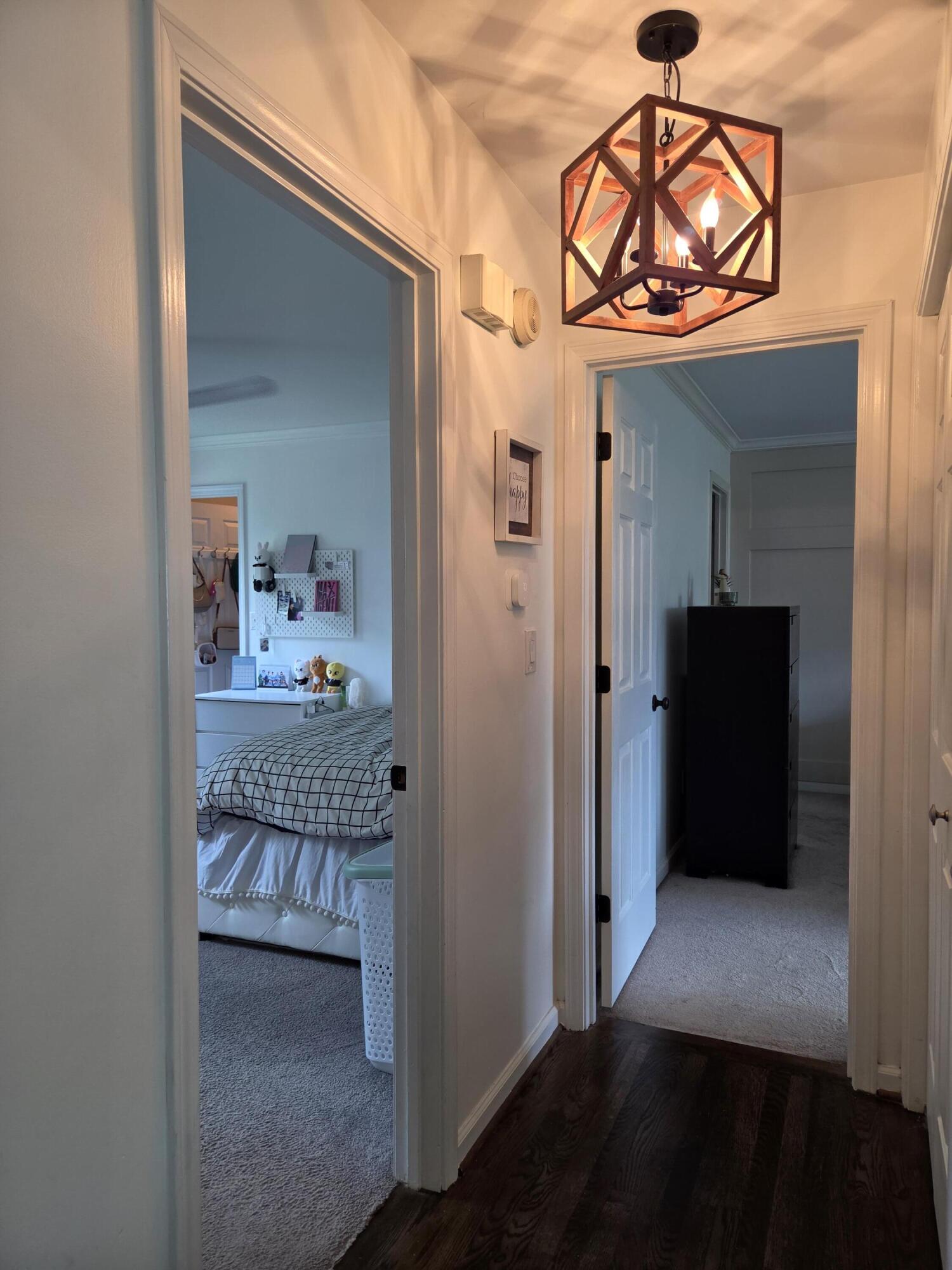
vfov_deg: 73.9
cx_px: 476
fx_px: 843
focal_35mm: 23
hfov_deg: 58.9
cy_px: 635
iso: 160
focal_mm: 5.4
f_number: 1.8
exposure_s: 1/120
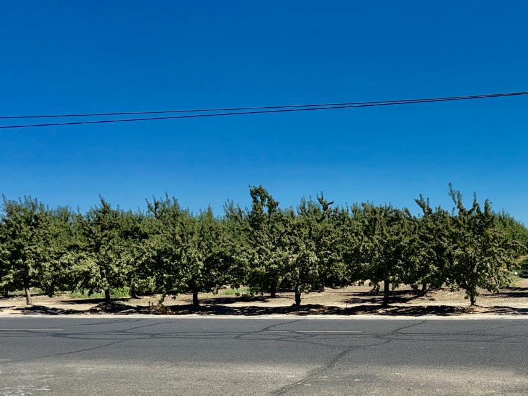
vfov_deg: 33.2
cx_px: 415
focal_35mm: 42
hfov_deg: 42.9
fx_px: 641
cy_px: 325
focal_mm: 6.76
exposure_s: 1/7937
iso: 64
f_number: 1.78
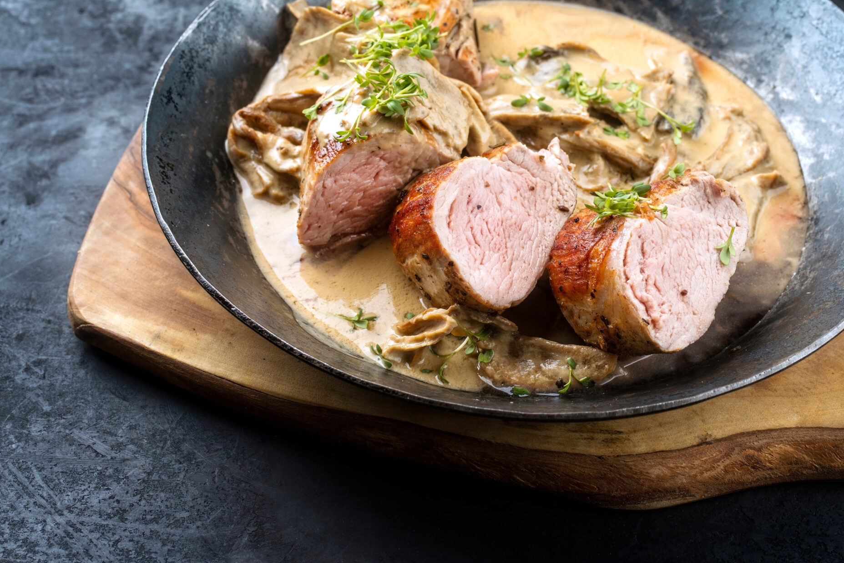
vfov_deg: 19.7
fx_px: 1618
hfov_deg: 29.1
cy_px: 213
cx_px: 539
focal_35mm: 69
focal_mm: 50
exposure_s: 1/200
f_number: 9
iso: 100
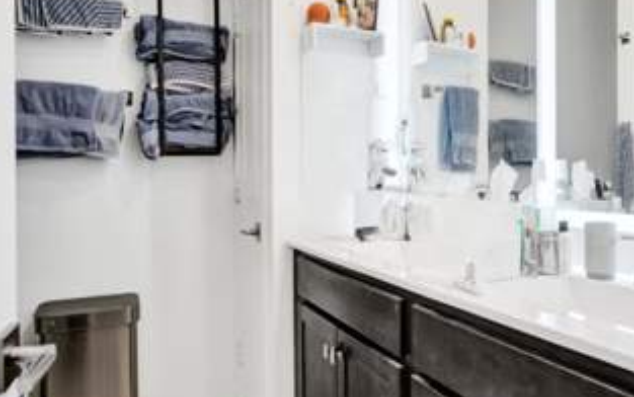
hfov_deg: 71.8
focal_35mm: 25
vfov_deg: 49.2
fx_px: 432
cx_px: 379
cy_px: 168
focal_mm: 16
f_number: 5
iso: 1000
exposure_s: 1/200
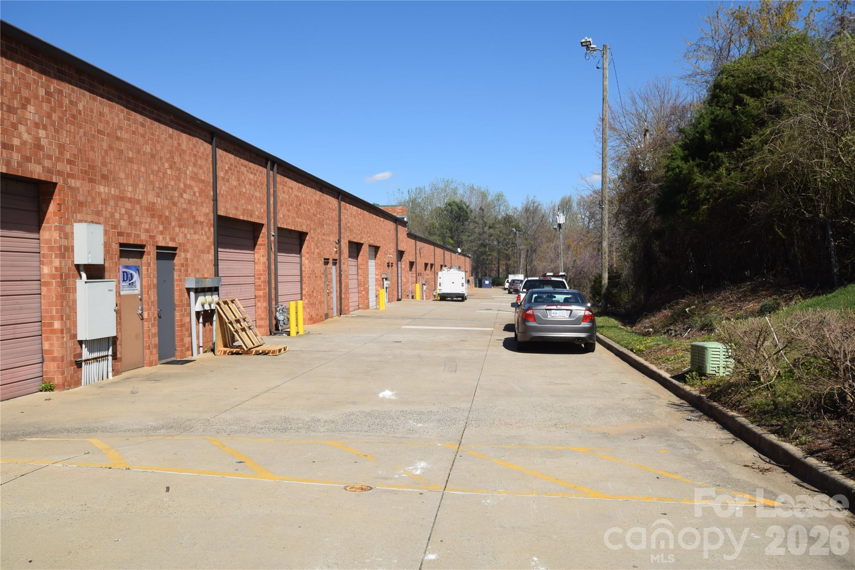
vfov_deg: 40.0
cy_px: 285
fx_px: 784
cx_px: 428
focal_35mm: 33
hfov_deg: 57.2
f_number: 9
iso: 100
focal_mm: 22
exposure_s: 1/200
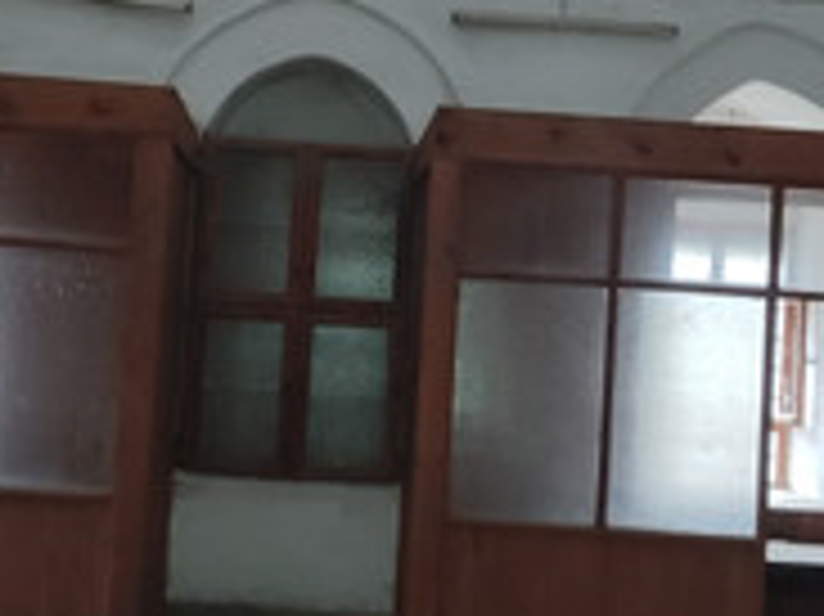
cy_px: 268
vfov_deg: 20.7
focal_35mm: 71
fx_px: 1689
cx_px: 374
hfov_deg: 27.4
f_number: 1.79
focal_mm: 4.74
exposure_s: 1/17
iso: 1194
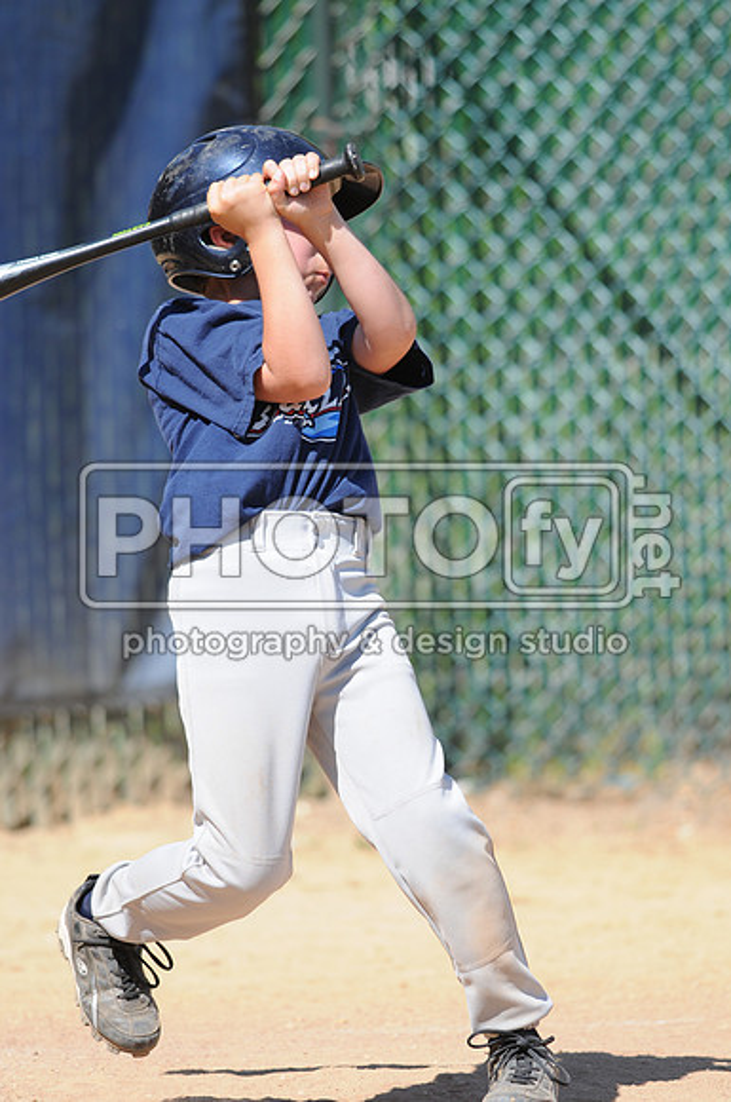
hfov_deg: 3.0
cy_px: 551
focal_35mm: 450
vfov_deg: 4.6
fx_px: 13746
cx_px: 366
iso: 200
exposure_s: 1/1000
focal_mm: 300
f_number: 4
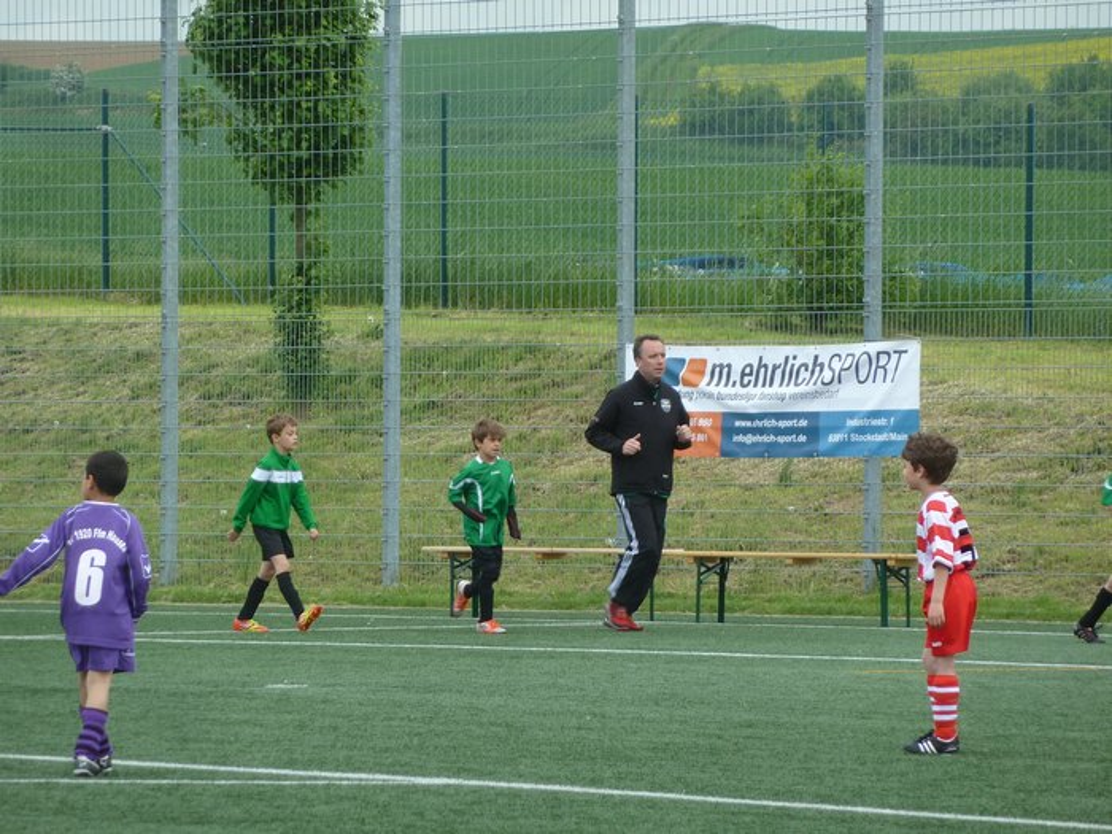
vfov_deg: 5.0
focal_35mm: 300
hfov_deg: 6.6
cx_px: 556
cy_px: 417
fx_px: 9637
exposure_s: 1/125
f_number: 4.9
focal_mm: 49.2
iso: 80
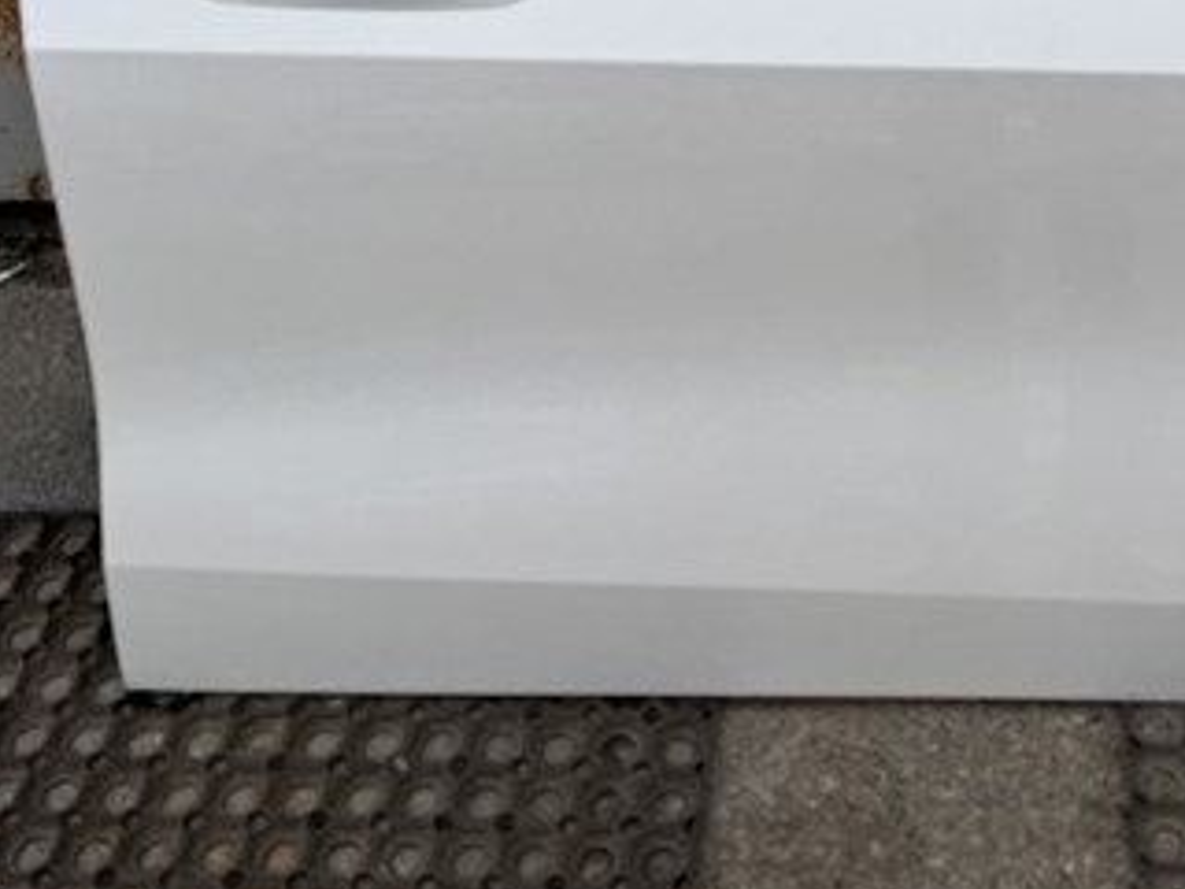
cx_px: 904
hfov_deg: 38.5
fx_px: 1643
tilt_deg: -33.3
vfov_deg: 29.2
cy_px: 115
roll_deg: +2.1
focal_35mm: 48
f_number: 1.78
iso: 80
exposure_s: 1/1238
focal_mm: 6.76
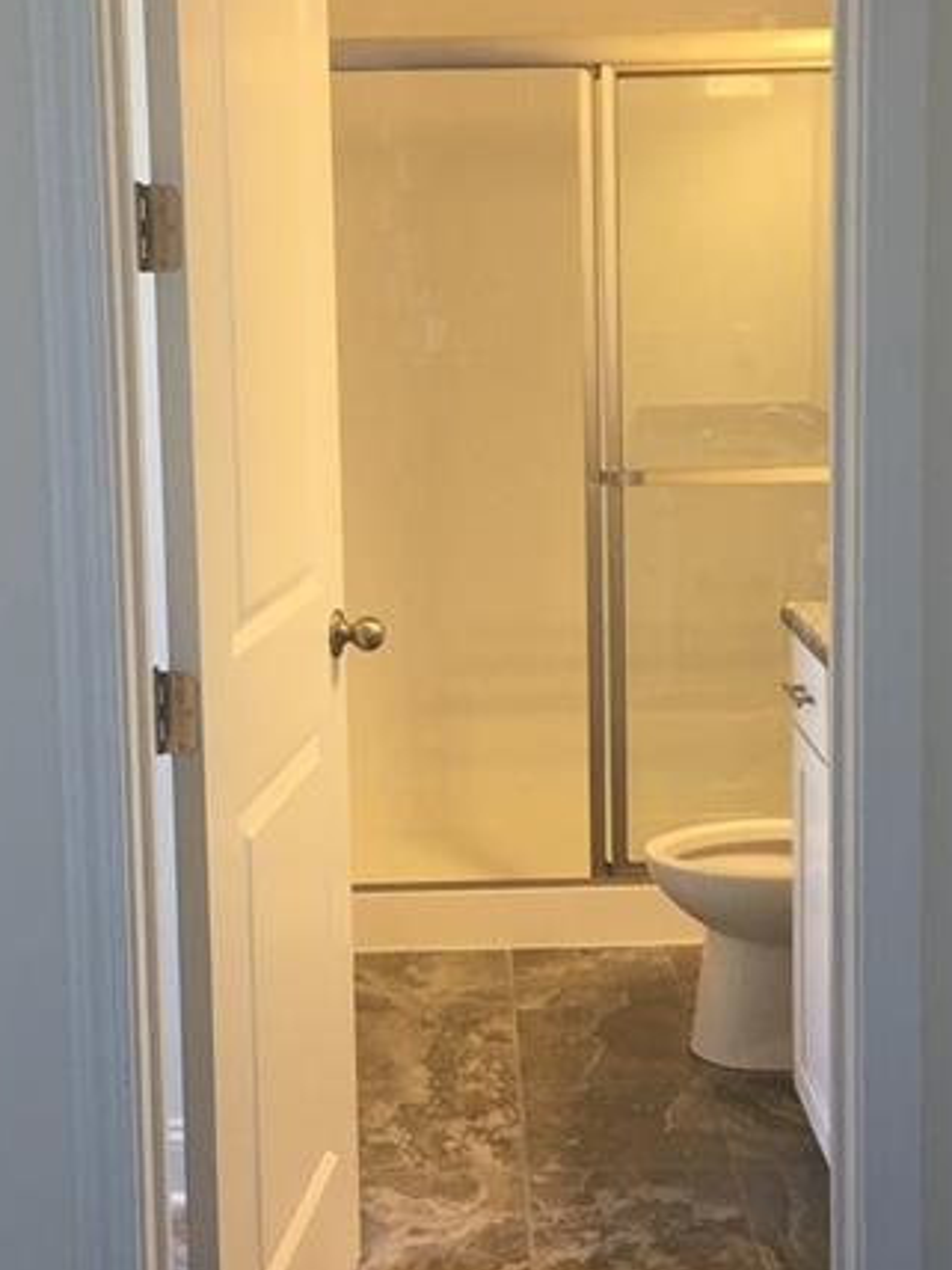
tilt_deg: -5.6
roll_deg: +1.0
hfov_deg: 28.0
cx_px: 489
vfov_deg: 36.6
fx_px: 1907
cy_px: 487
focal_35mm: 52
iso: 50
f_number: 2.2
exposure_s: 1/30
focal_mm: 4.15
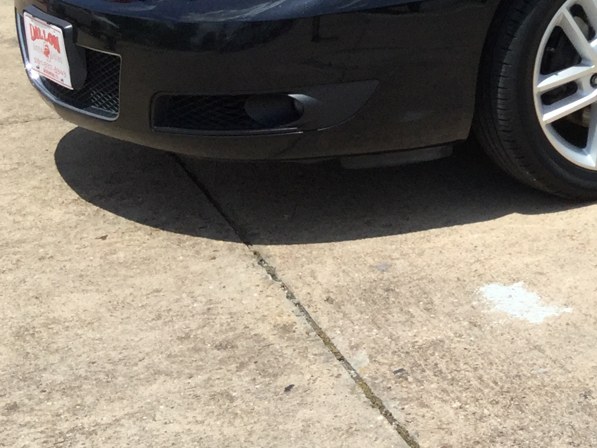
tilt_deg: -8.6
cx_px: 756
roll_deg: +0.6
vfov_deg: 14.7
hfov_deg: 18.7
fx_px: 1690
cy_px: -63
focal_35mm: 98
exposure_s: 1/1538
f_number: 2.4
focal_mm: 3.3
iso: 25
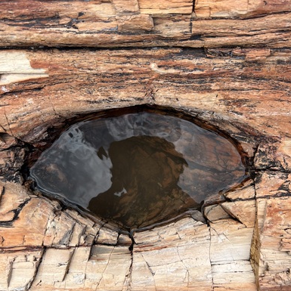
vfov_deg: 52.5
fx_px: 295
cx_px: 146
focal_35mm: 31
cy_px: 150
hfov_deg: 52.5
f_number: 1.5
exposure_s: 1/2353
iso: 50
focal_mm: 5.7
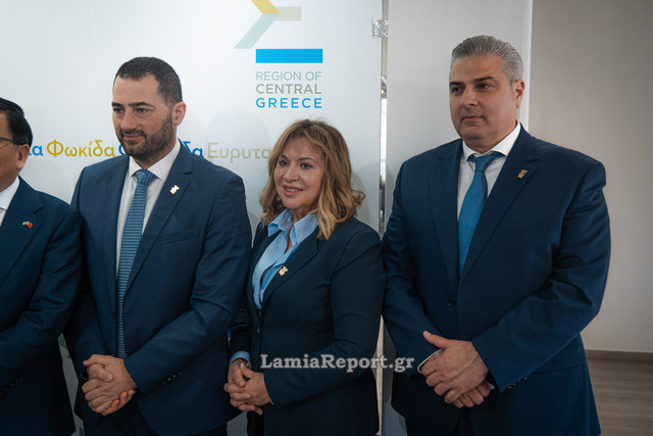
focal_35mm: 43
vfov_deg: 31.3
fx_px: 776
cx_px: 326
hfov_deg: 45.6
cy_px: 197
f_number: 2.8
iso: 640
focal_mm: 26
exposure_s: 1/200
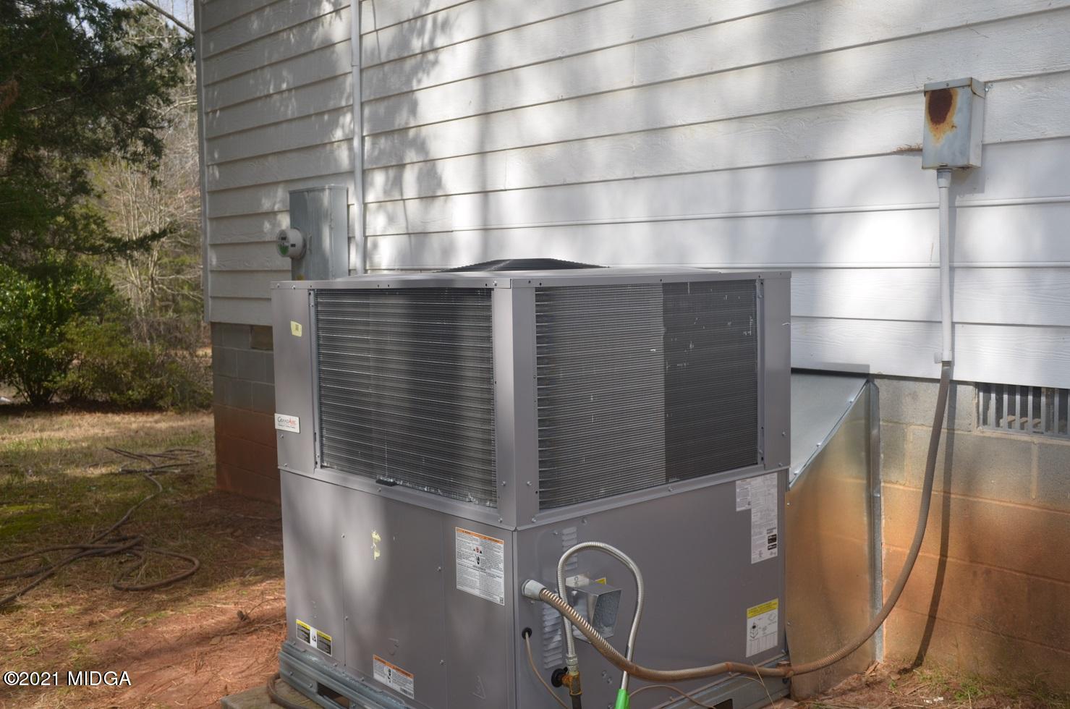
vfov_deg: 36.7
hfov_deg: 53.2
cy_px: 354
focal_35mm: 36
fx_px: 1068
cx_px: 535
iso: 100
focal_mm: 24
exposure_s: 1/200
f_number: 6.3
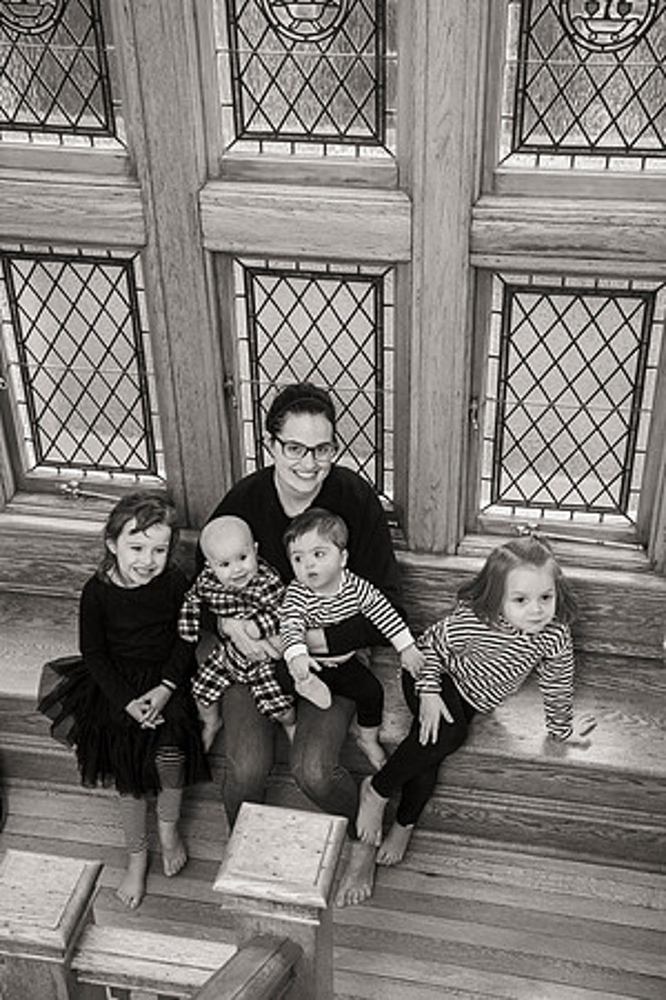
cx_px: 333
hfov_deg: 28.1
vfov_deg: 41.1
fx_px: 1332
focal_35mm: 48
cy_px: 500
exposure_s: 1/125
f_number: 4.5
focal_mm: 48
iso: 800
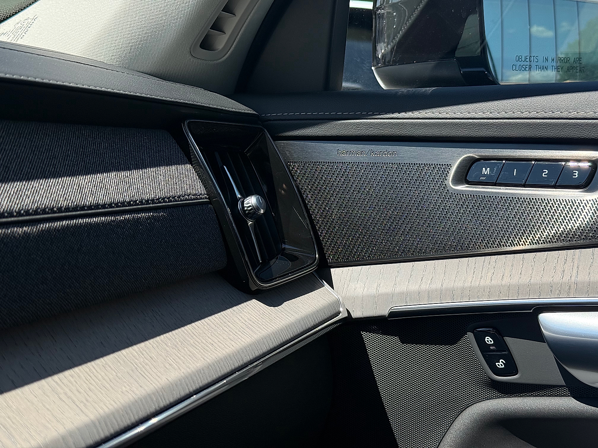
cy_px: 224
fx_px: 829
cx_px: 299
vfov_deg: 30.3
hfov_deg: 39.7
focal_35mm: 48
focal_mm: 6.76
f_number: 1.78
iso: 80
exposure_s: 1/1608
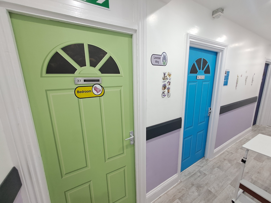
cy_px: 102
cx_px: 136
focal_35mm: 13
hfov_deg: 106.2
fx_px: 102
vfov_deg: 89.9
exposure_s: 1/50
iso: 200
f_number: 2.2
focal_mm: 1.42
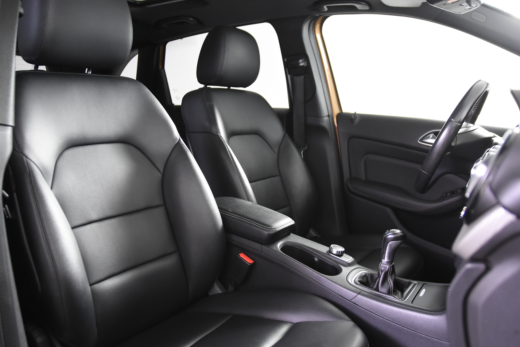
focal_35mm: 34
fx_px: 491
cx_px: 260
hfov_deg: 55.8
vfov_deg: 38.9
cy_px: 182
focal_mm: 20
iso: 2000
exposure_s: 1/30
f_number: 2.8
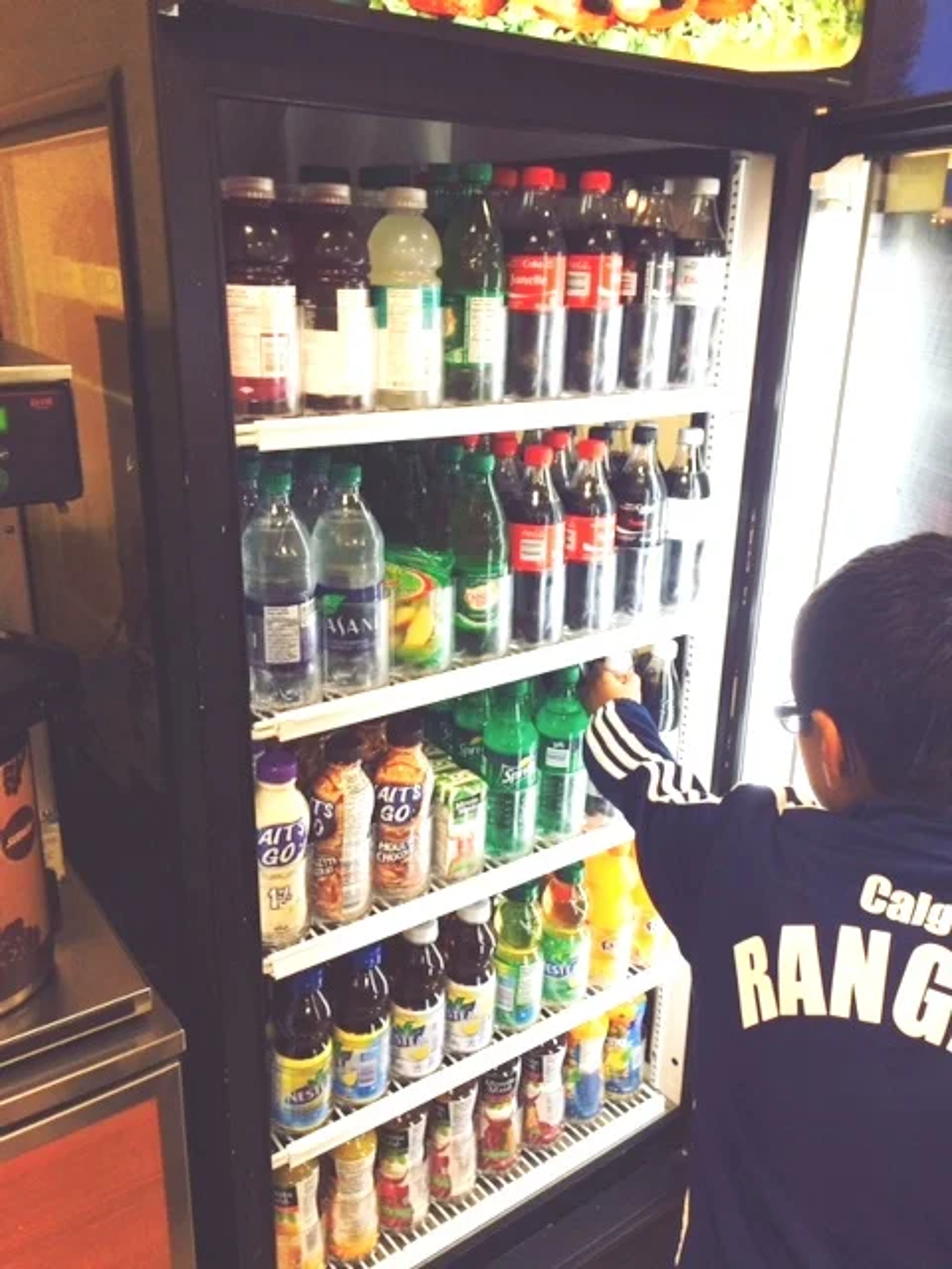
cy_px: 634
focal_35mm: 29
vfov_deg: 61.7
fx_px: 1063
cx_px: 476
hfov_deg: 48.2
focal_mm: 4.15
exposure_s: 1/30
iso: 50
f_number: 2.2
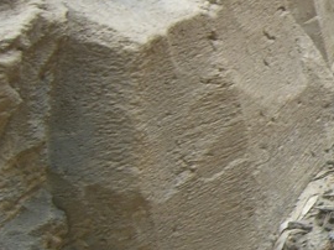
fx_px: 1359
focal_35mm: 141
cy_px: 179
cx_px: 579
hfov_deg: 12.9
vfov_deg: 10.5
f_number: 2.7
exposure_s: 1/125
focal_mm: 6.2
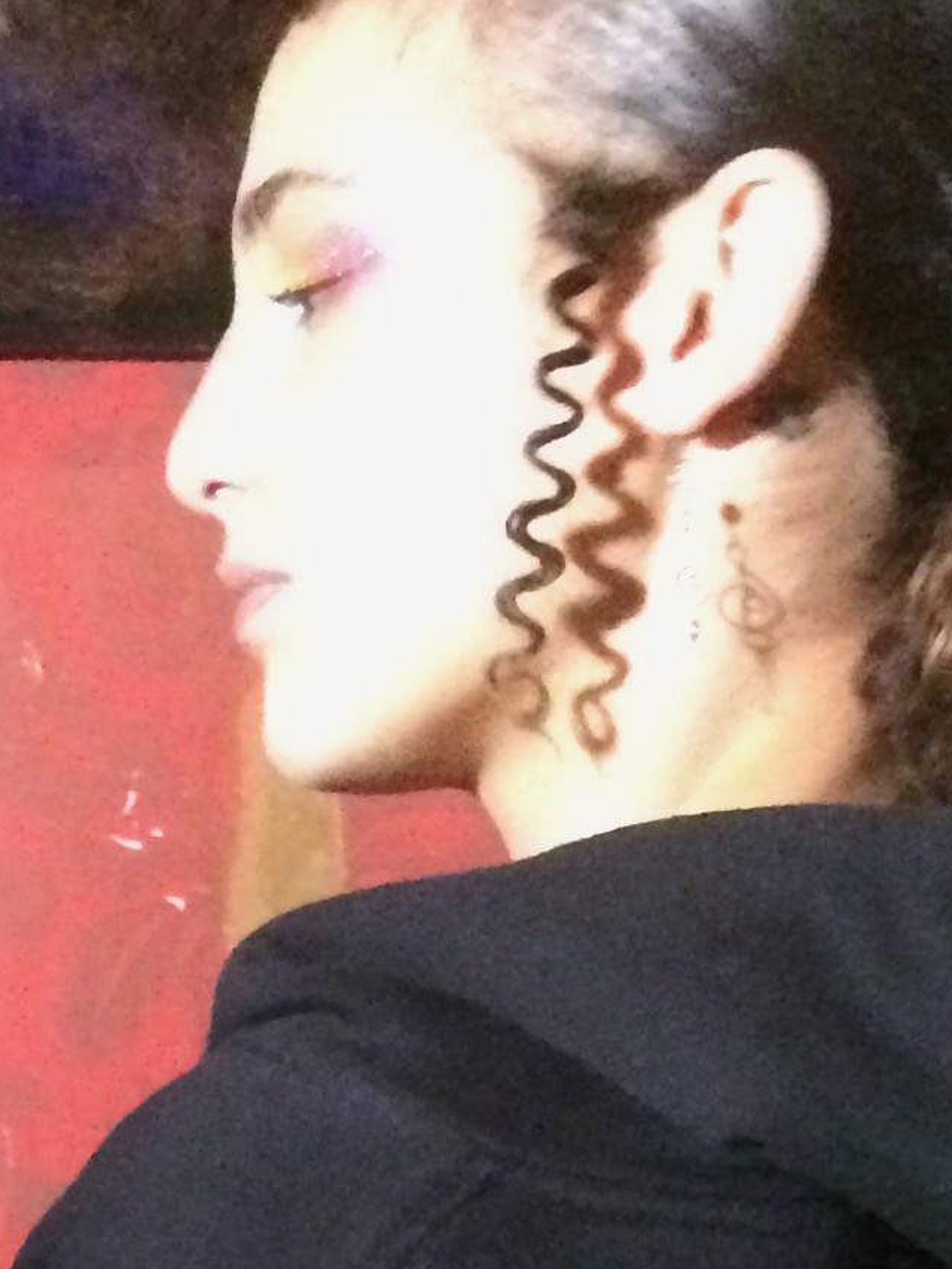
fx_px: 4069
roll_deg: -1.0
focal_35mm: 111
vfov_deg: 16.1
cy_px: 1949
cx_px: -387
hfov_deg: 12.8
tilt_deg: -14.5
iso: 640
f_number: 2.2
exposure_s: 1/17
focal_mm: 4.15
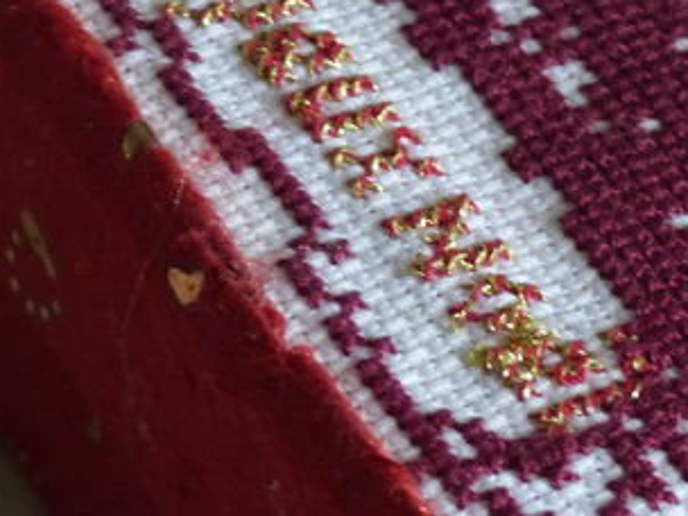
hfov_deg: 6.7
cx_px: 699
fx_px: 5823
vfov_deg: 5.1
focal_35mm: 293
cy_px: 242
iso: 320
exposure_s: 1/60
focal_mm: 16
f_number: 2.8
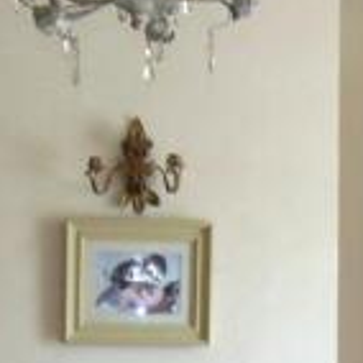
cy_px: 408
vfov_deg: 18.3
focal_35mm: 91
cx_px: 249
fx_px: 1080
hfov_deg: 19.0
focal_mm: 4.5
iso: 80
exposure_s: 1/50
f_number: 3
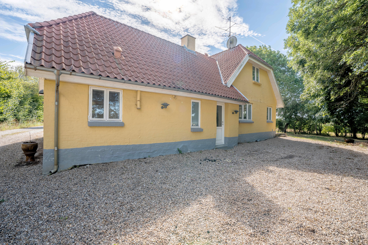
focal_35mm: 16
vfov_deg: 73.7
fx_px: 164
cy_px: 122
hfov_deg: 96.7
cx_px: 184
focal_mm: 16
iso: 100
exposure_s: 1/1000
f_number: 8
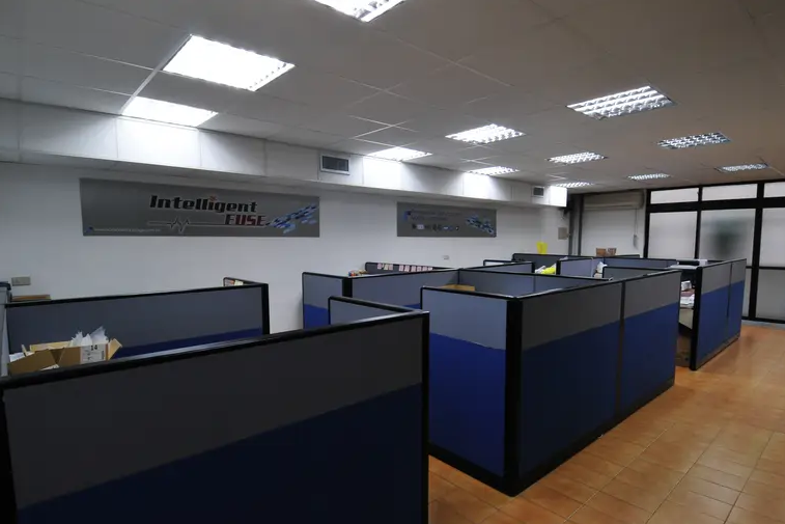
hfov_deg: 86.9
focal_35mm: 19
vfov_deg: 64.6
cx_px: 394
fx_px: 414
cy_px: 271
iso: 400
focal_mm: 12
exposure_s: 1/10
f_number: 14
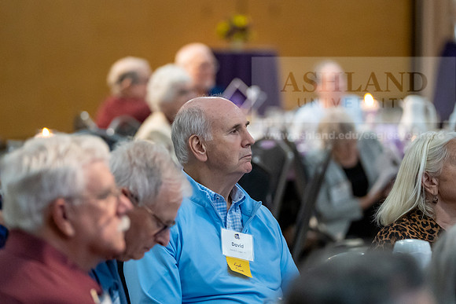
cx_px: 232
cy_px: 157
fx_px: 2481
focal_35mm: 196
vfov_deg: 7.0
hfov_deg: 10.5
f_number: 2.8
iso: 5000
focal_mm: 144
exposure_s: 1/400
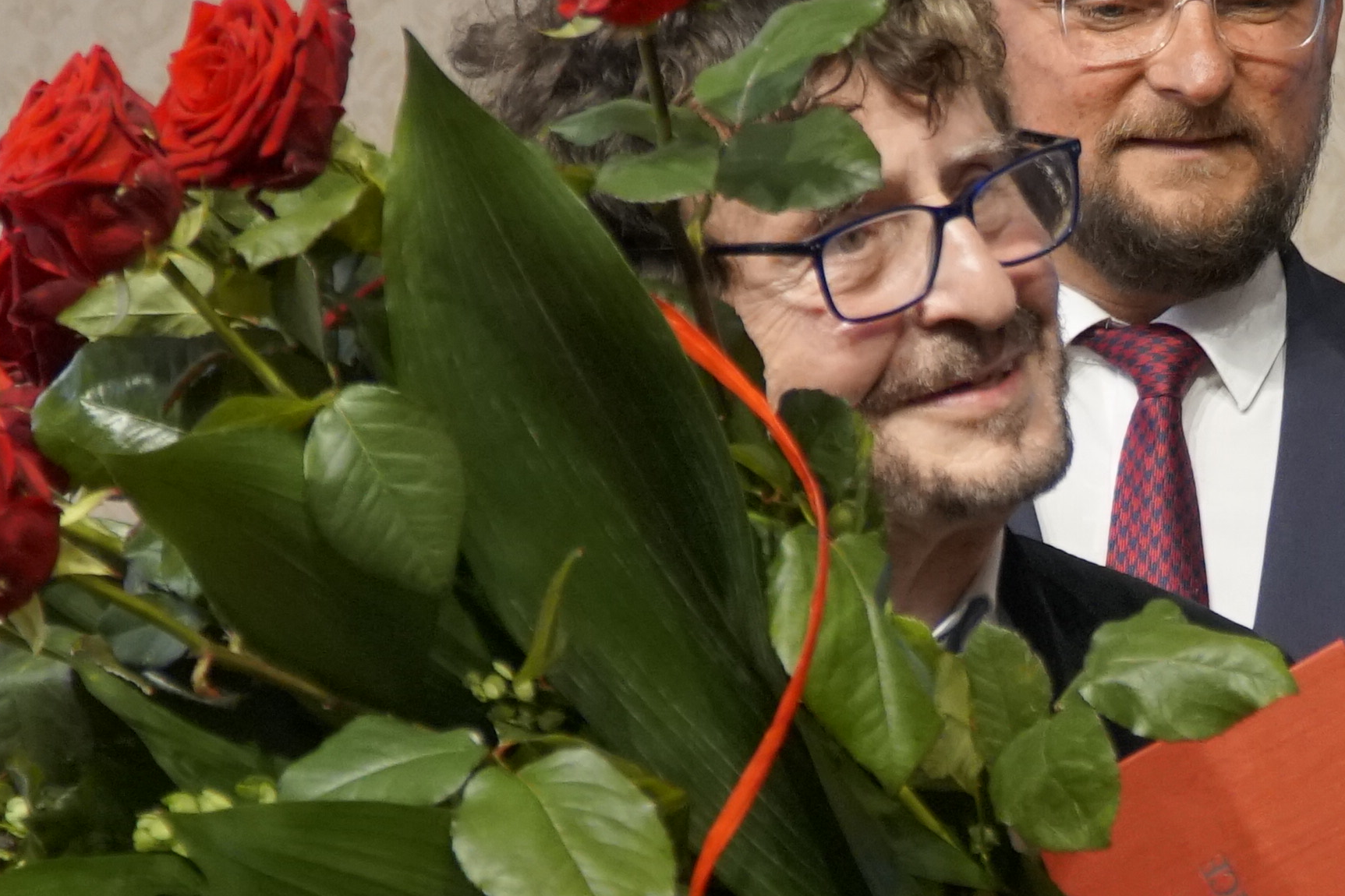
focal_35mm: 167
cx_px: 1270
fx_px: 6239
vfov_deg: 8.2
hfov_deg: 12.2
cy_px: 660
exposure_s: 1/160
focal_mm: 32
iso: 1000
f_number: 4
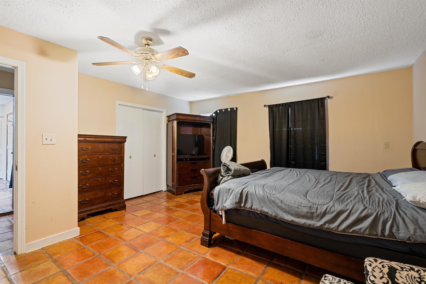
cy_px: 142
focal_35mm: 16
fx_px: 189
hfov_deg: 96.7
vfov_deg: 73.7
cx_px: 213
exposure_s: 1
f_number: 6.3
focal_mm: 16
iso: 200
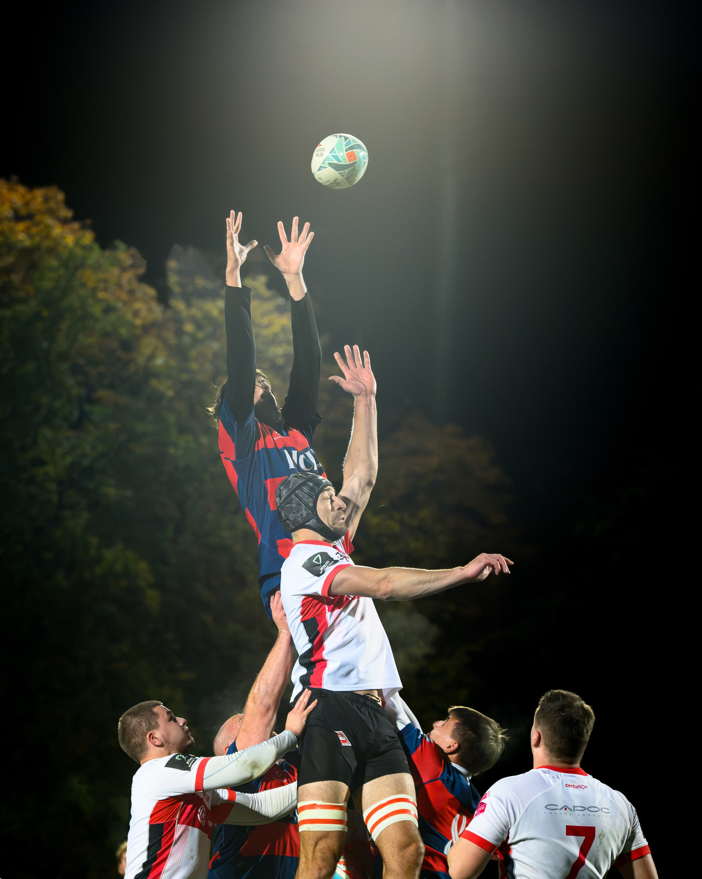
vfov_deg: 8.7
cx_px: 253
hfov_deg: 6.9
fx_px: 5785
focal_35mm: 222
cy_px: 416
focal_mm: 140
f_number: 4.5
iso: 6400
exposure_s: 1/2000
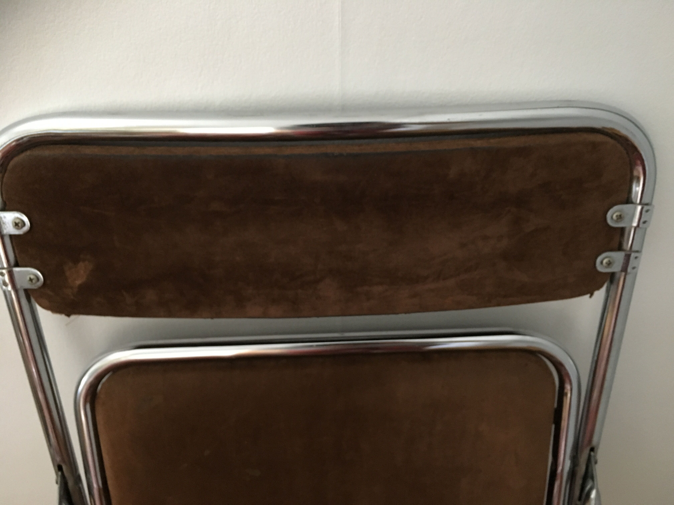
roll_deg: +0.6
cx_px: 337
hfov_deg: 61.7
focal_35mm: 29
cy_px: 252
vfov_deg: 48.2
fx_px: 565
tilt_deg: -39.7
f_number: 2.2
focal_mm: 4.15
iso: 400
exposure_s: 1/17
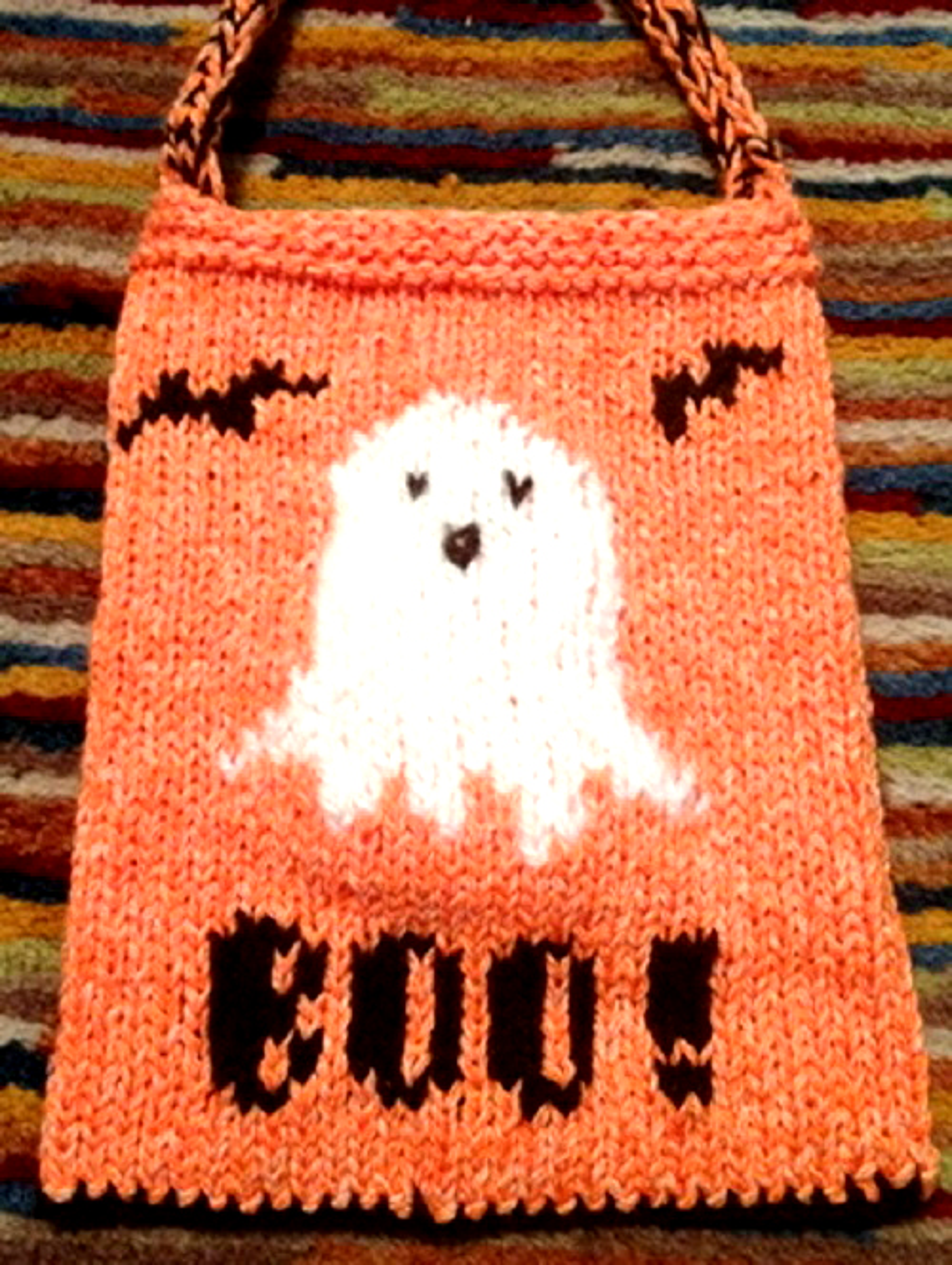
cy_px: 632
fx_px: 1280
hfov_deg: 40.8
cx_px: 476
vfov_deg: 52.6
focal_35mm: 35
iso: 320
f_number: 2.4
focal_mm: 4.28
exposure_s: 1/20
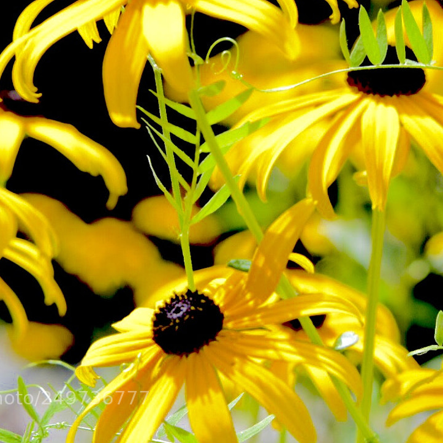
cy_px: 119
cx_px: 319
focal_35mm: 254
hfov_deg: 6.9
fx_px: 3678
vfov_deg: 6.9
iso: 400
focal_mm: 90
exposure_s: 1/250
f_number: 10
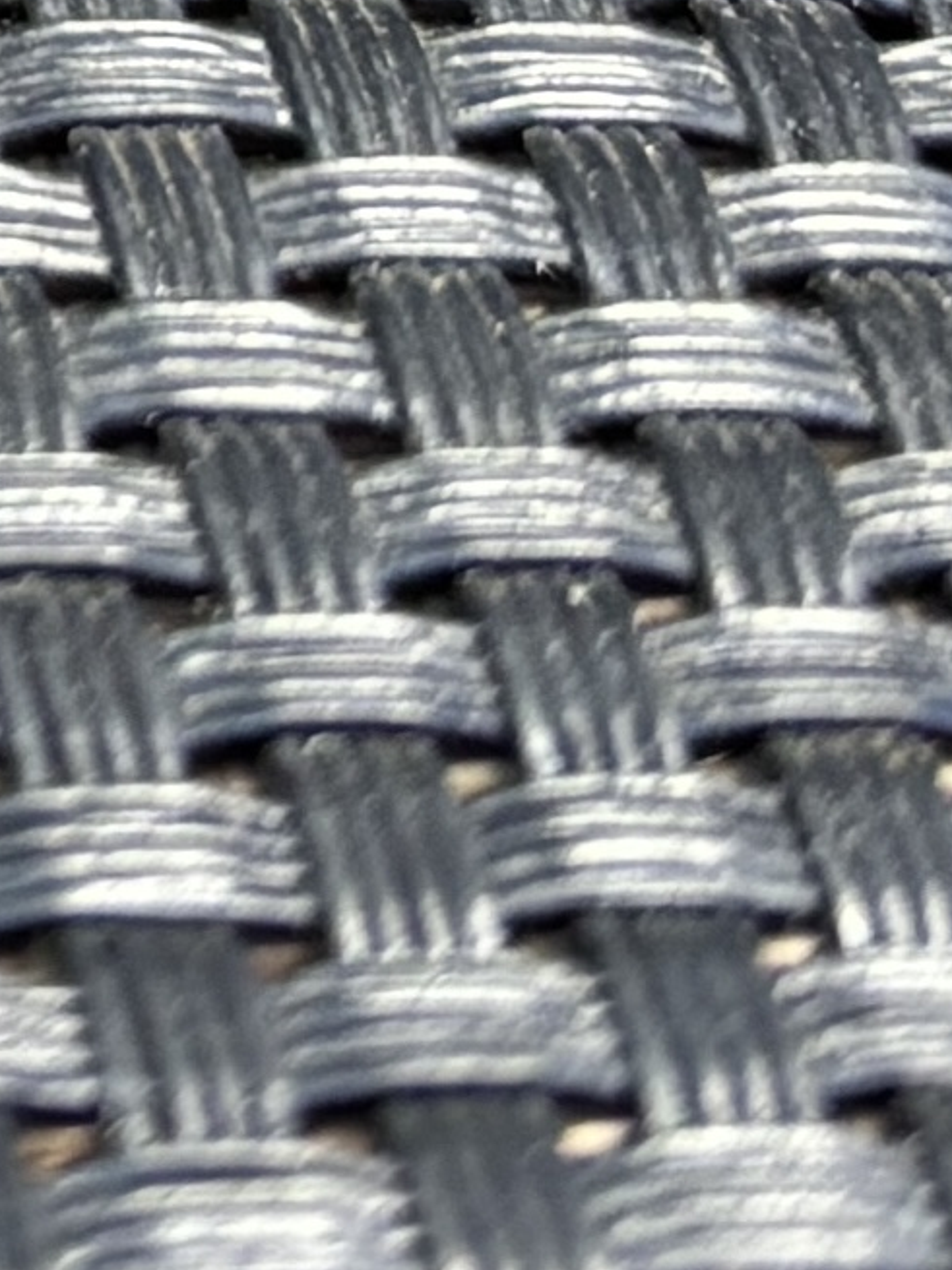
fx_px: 5465
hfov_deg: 8.8
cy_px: -1944
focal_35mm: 149
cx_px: -1535
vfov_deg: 10.9
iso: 250
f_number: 1.6
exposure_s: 1/60
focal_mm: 5.96
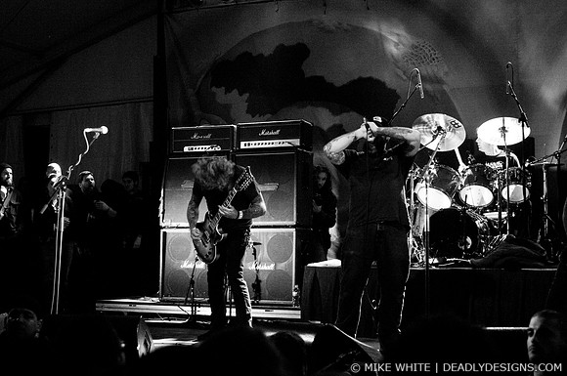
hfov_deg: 33.4
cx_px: 284
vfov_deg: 22.6
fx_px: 944
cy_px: 188
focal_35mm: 60
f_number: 2.8
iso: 1000
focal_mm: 40
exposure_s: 1/160
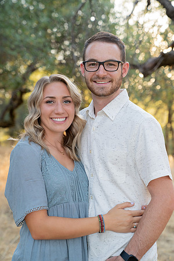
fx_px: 442
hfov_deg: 22.3
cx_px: 87
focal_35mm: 61
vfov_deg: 32.9
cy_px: 130
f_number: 3.5
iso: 500
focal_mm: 61
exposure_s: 1/100
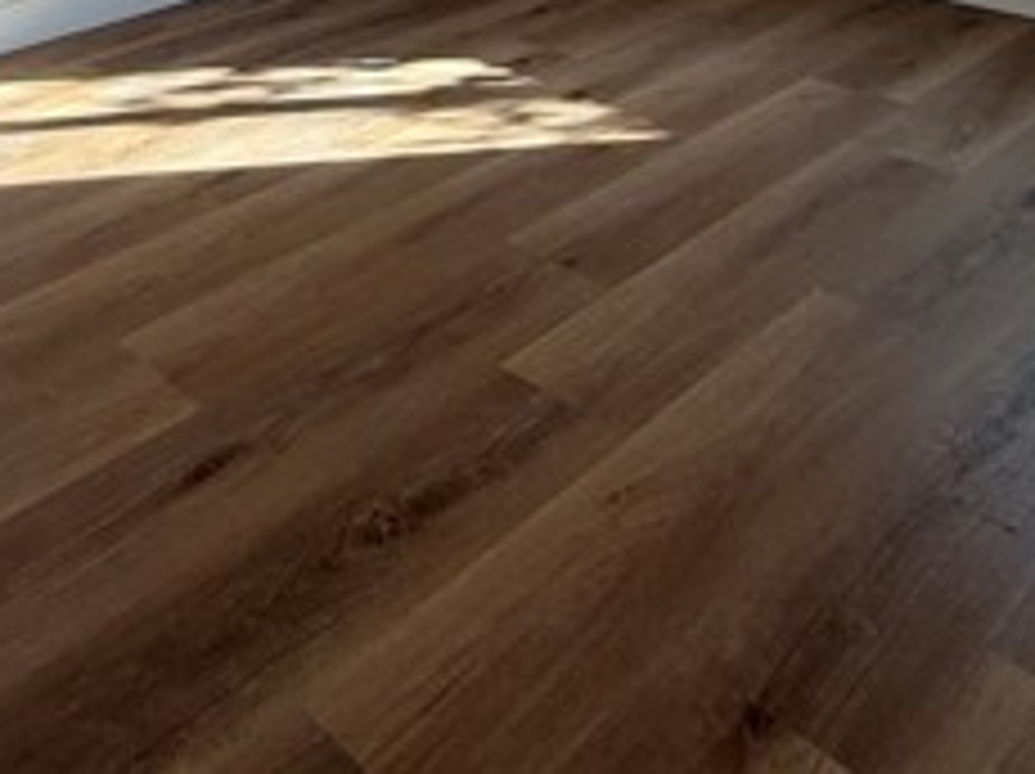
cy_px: -86
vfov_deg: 32.2
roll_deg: +1.6
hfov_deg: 45.8
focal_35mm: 39
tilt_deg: -13.1
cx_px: 230
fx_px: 1165
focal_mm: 2.22
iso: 64
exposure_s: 1/103
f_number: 2.2
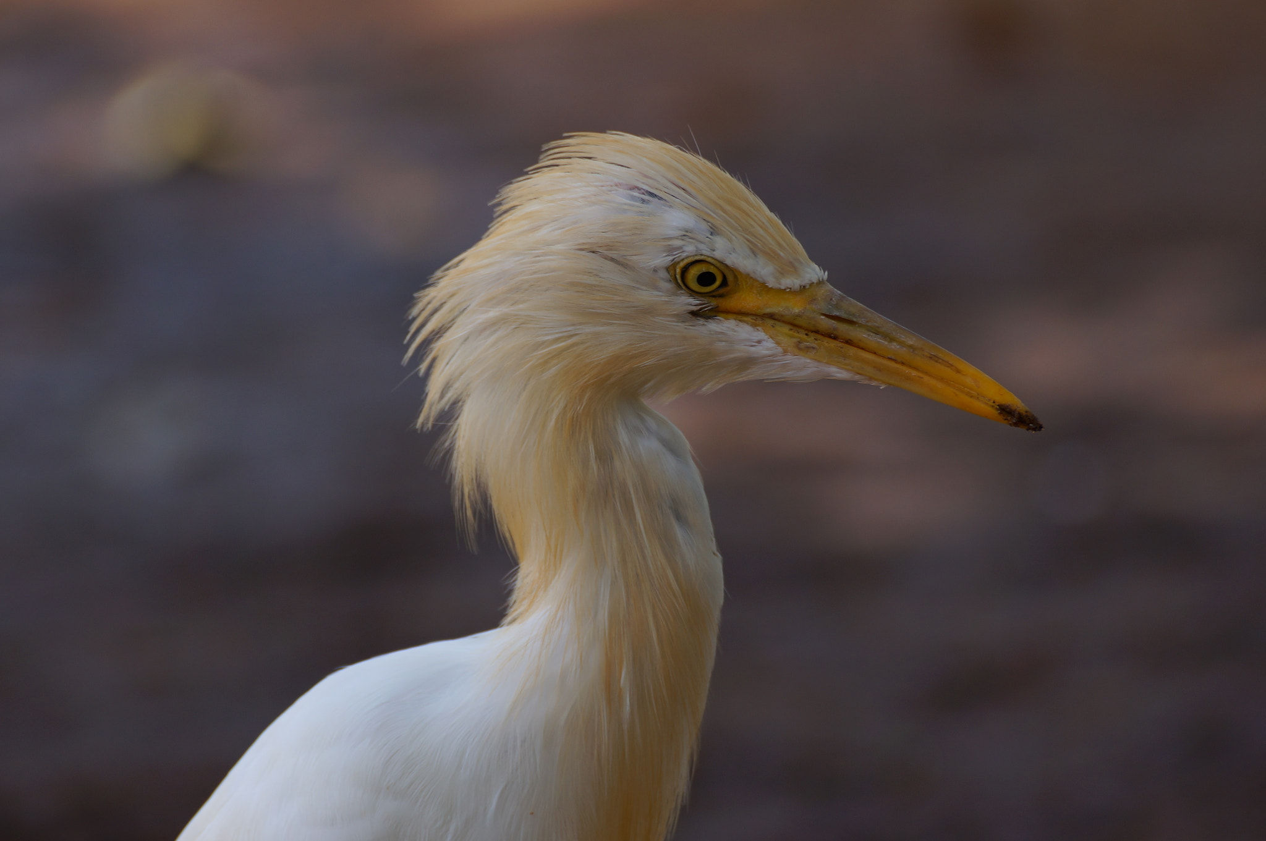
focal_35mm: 450
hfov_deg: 4.6
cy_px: 420
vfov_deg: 3.0
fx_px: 15808
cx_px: 633
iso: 100
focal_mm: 300
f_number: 7.1
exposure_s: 1/125
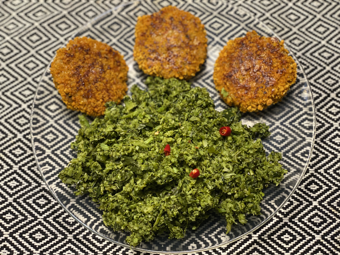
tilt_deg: -67.0
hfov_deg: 36.8
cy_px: 128
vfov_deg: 28.0
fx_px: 511
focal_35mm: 52
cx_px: 170
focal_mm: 6
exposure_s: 1/50
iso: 125
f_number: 2
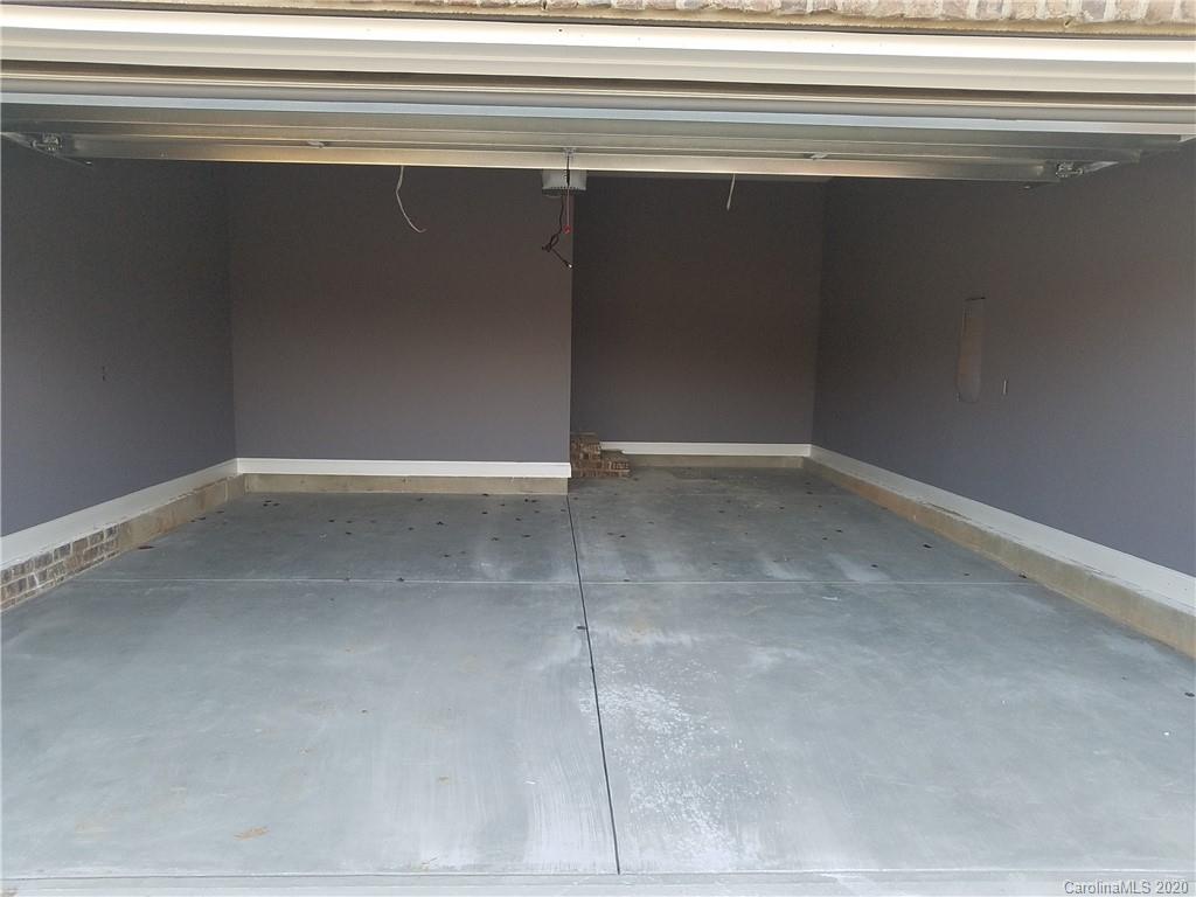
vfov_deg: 53.1
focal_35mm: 26
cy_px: 448
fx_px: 898
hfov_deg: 67.3
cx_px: 598
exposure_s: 1/100
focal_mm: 4.2
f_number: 1.7
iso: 50
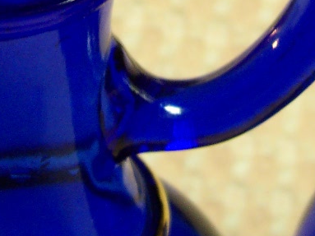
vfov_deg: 12.1
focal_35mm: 116
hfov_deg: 17.0
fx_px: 1055
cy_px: -124
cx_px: 197
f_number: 2.8
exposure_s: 1/30
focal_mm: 5.6
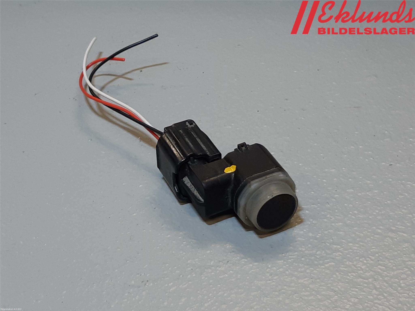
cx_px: 208
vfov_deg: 53.1
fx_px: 312
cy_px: 156
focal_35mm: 26
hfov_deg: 67.3
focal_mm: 3.93
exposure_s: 1/100
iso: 50
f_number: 1.7
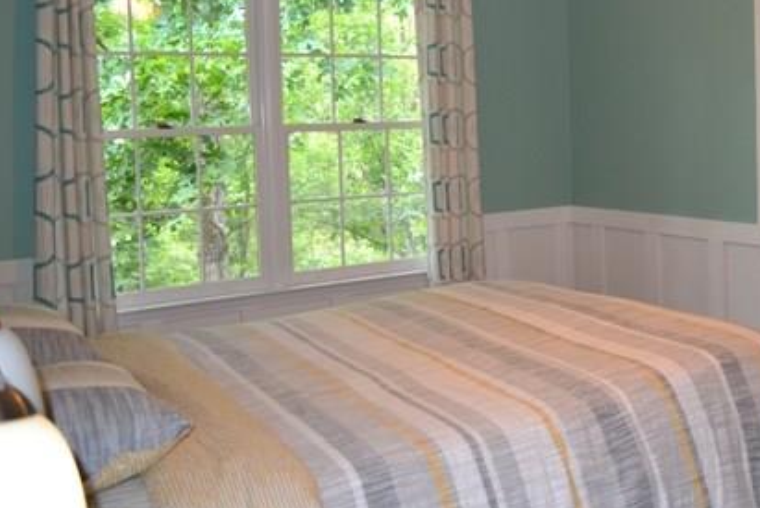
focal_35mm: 42
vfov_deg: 31.5
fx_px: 888
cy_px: 143
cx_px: 575
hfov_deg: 44.7
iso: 720
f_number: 3.5
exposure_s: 1/60
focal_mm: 18
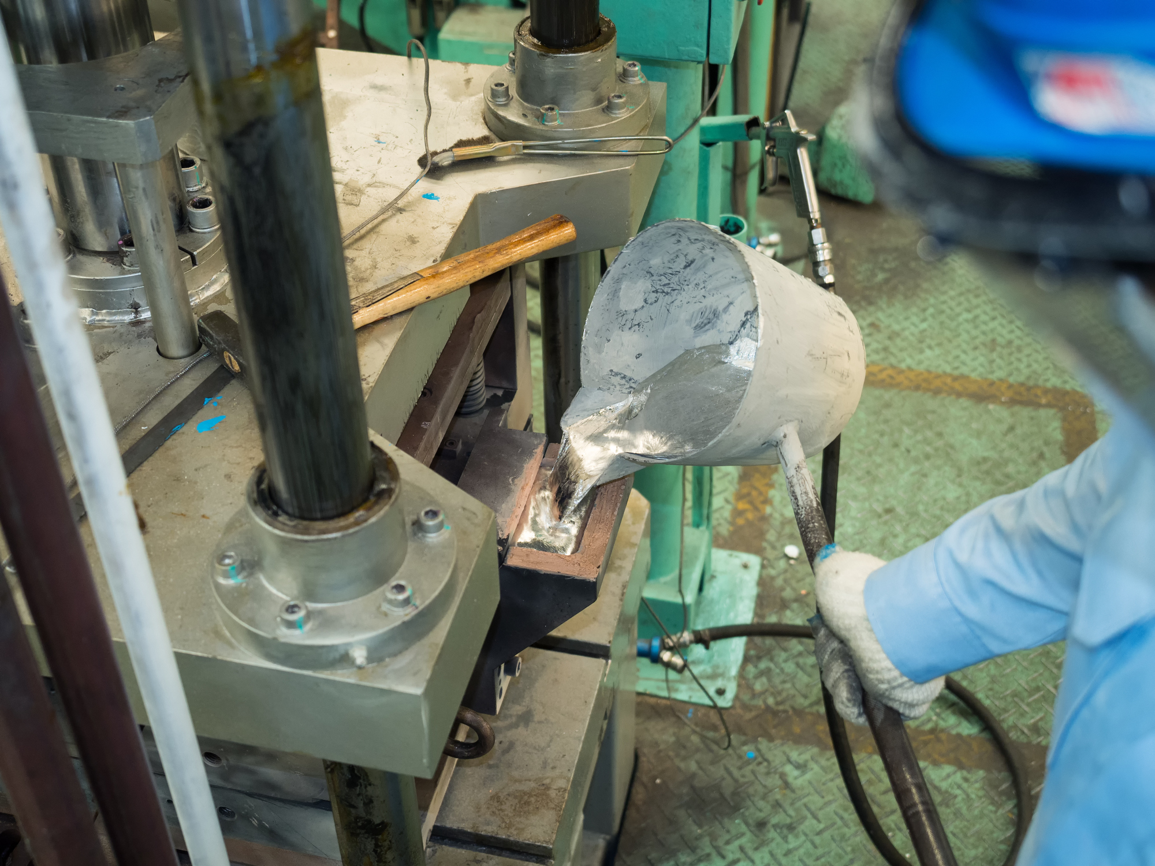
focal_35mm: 44
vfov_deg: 32.9
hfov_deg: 42.9
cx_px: 578
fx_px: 1468
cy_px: 433
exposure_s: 1/100
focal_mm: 22
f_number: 2.8
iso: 640
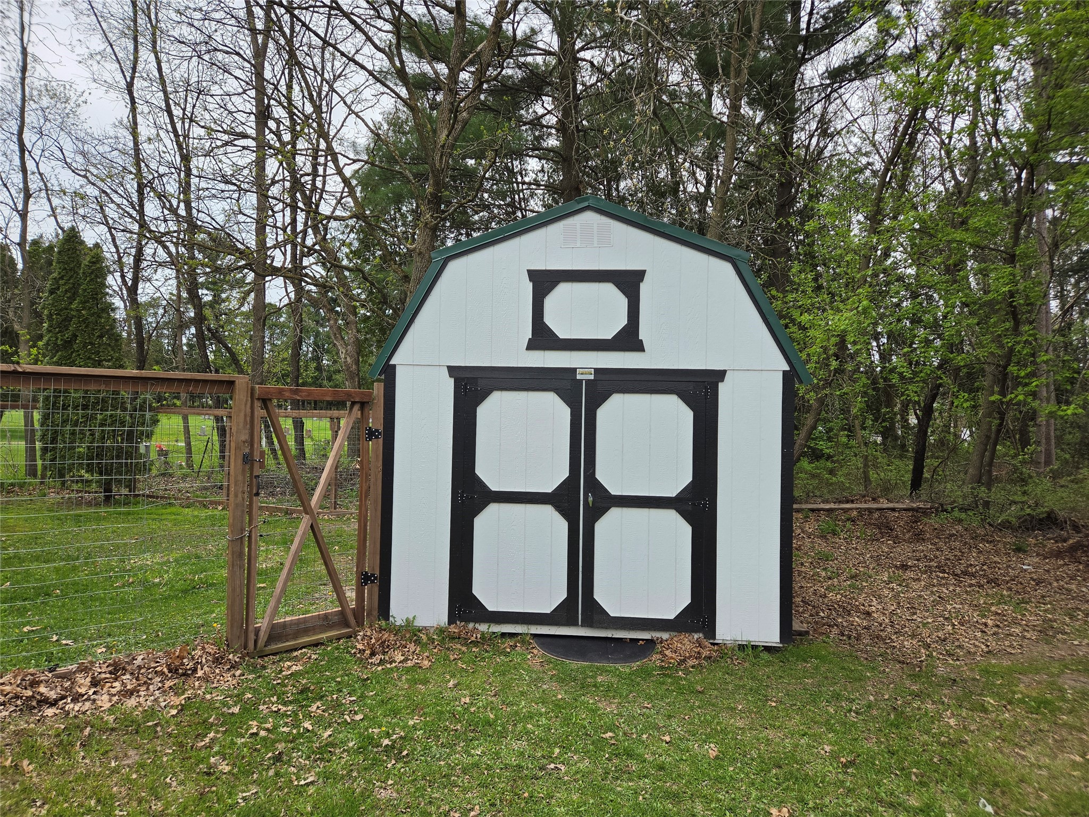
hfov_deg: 73.9
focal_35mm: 23
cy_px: 408
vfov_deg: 58.9
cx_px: 544
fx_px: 724
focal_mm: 5.4
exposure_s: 1/3009
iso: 80
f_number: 1.8
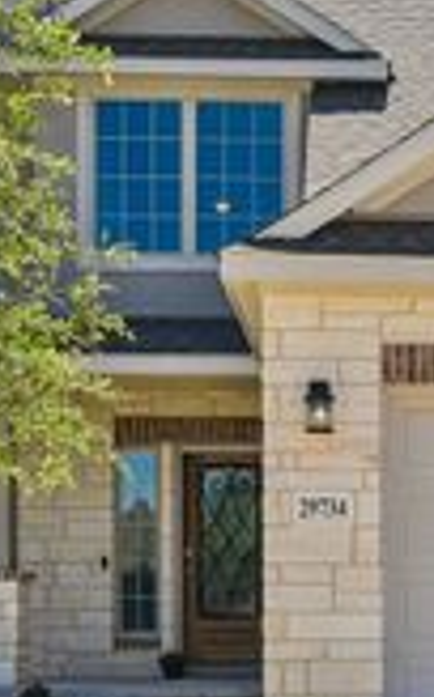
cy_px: 278
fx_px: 1538
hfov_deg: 15.7
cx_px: 464
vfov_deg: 25.5
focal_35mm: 81
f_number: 8
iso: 400
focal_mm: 26
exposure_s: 1/500
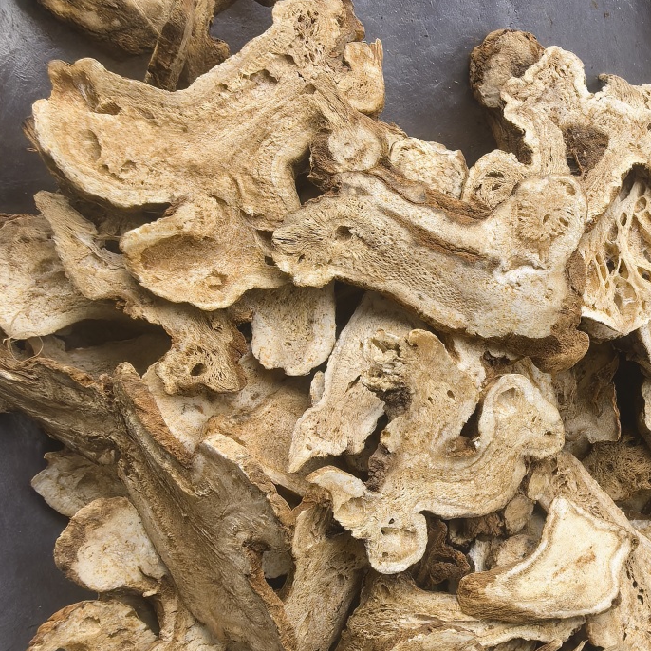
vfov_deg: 49.1
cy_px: 419
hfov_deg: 49.7
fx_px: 702
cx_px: 325
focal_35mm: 33
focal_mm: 1.95
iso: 100
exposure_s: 1/129
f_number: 2.2
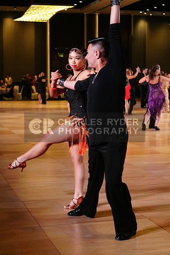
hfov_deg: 19.5
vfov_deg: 28.8
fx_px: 495
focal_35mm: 70
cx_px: 85
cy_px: 128
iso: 2500
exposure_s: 1/400
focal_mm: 70
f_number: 4
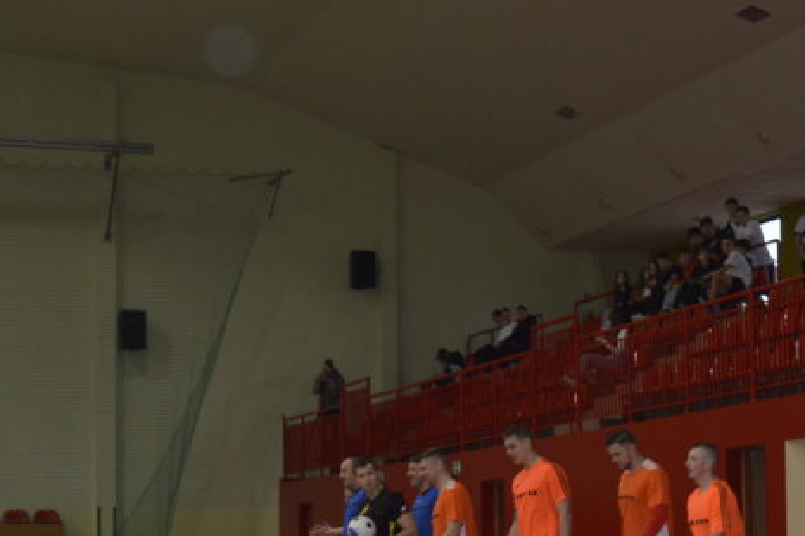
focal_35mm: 94
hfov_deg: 21.5
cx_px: 610
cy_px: 426
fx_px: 2100
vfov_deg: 14.5
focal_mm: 38
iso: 800
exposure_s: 1/60
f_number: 8
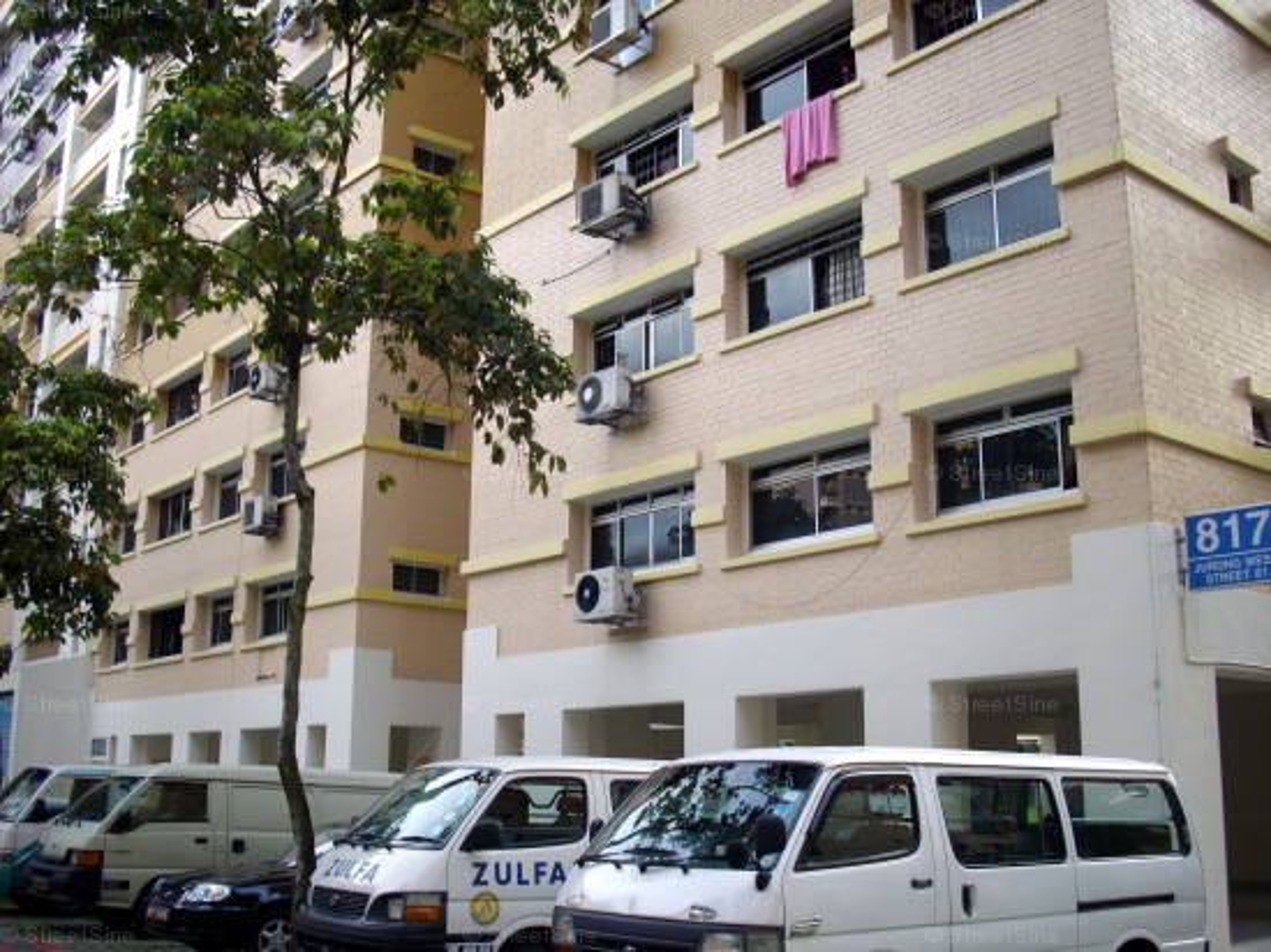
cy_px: 476
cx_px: 636
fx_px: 1358
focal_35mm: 37
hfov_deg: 50.2
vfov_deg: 38.6
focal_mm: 6.2
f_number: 2.8
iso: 111
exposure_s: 1/125
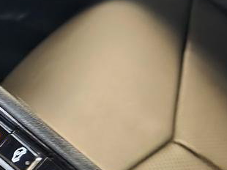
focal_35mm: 95
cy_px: 165
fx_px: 622
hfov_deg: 17.5
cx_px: -156
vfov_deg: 15.3
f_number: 1.7
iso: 1600
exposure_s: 1/20
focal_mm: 6.3
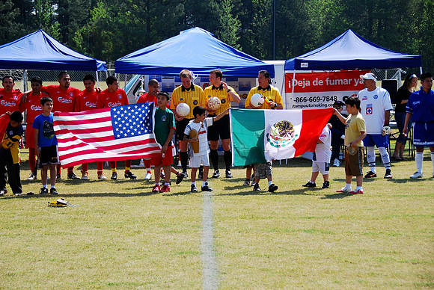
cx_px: 217
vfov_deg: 14.1
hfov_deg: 20.9
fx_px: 1177
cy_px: 145
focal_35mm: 98
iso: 100
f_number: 5
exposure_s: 1/320
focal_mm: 65
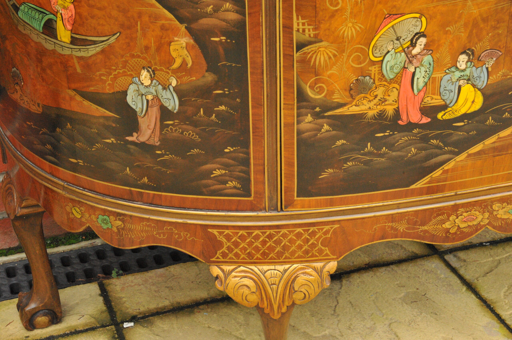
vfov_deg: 16.6
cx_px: 256
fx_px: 1165
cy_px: 170
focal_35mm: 82
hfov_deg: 24.8
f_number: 14
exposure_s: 1/80
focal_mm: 82
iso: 6400
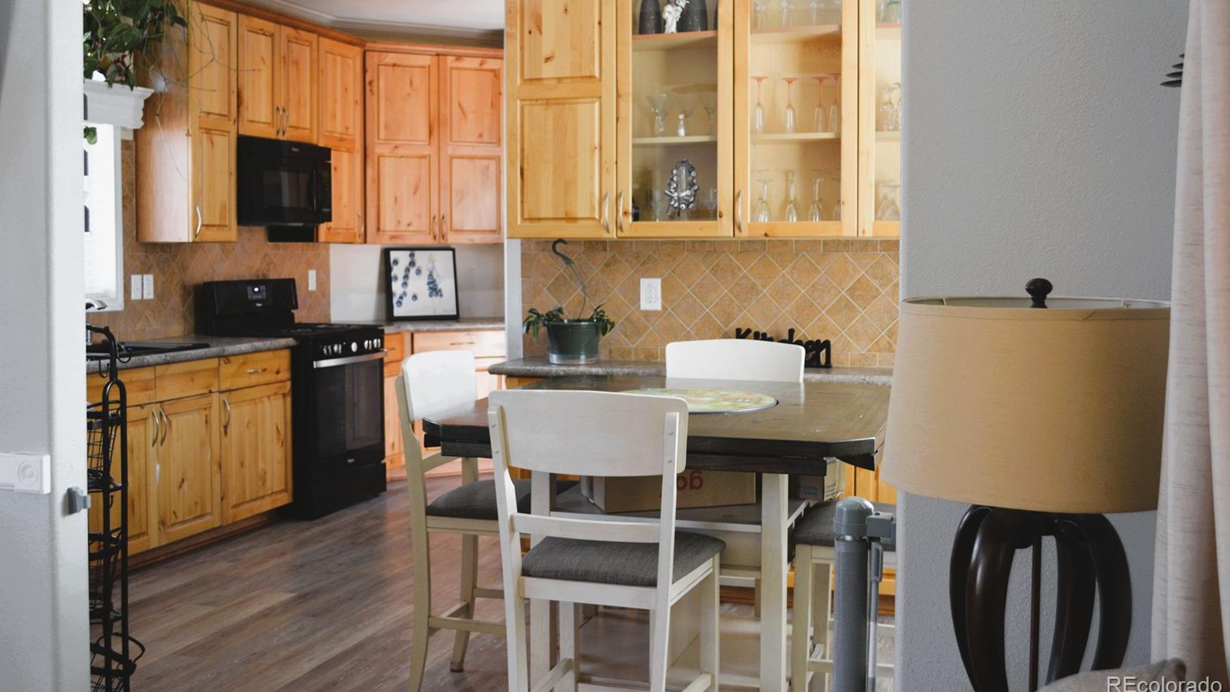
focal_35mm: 41
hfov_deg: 49.4
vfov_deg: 29.0
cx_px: 614
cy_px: 290
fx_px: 1337
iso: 560
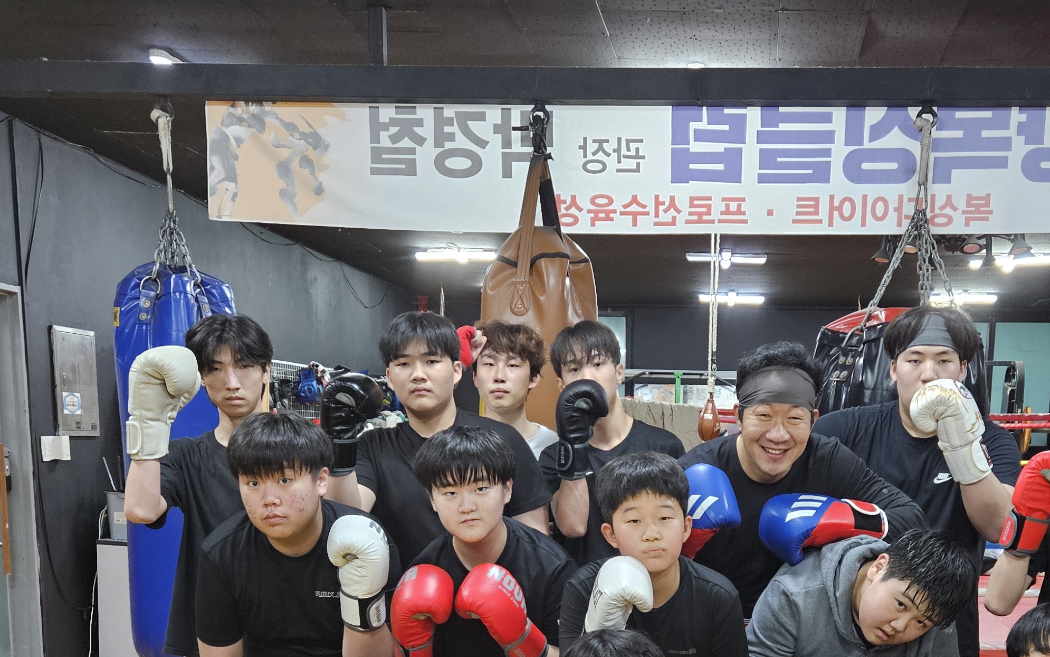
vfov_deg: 24.7
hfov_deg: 40.6
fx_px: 1402
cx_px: 698
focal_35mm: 49
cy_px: 701
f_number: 1.8
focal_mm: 5.4
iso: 500
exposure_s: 1/120
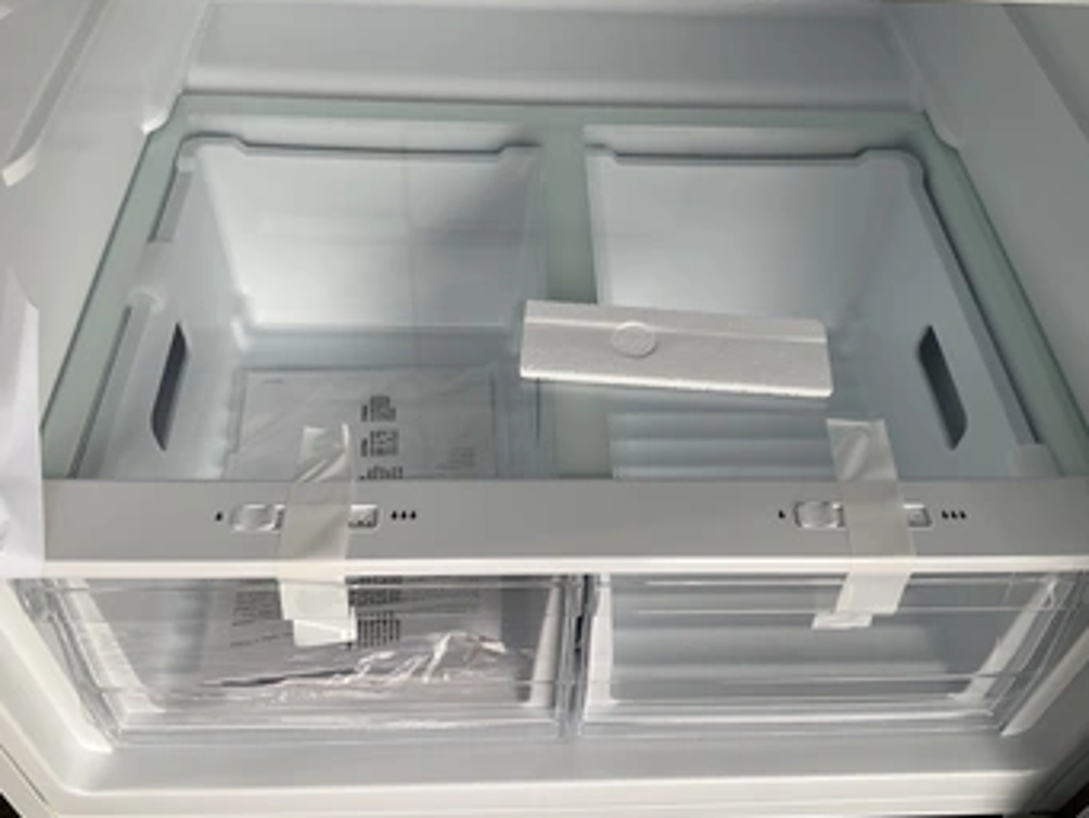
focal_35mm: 34
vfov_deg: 41.8
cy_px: 380
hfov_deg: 53.9
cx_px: 575
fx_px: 1070
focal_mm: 3
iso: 25
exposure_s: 1/370
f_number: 1.8
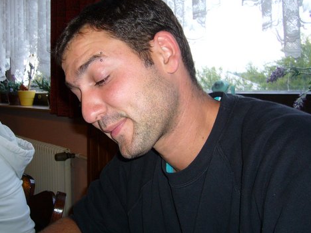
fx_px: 404
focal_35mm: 45
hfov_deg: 41.9
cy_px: 108
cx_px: 125
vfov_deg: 32.2
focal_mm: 5.8
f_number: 2.8
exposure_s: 1/30
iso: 100
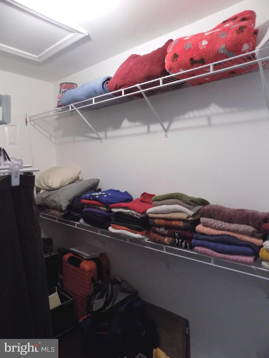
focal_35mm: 23
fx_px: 238
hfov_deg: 58.9
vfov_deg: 73.9
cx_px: 134
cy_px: 179
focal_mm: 4
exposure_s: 1/30
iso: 400
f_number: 3.1
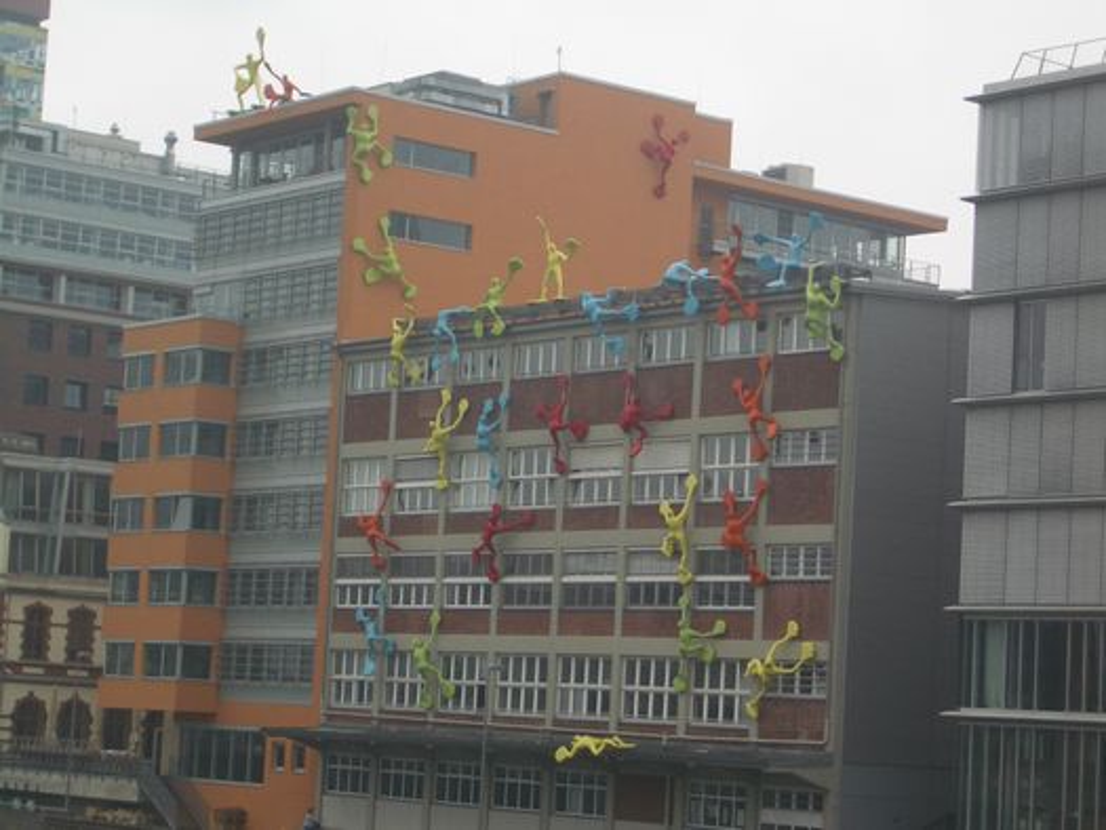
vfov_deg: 16.8
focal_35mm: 88
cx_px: 553
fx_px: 2812
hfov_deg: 22.2
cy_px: 415
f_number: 4.4
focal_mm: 14.6
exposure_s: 1/200
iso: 50
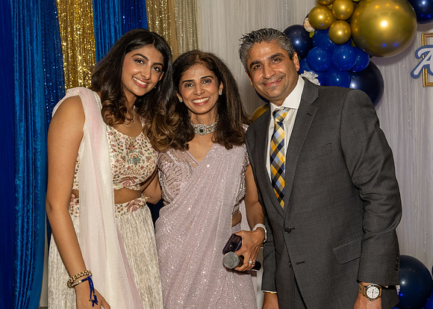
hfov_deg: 30.6
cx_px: 227
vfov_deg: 22.1
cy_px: 150
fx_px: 790
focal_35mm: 64
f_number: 7.1
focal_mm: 38
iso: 800
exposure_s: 1/250
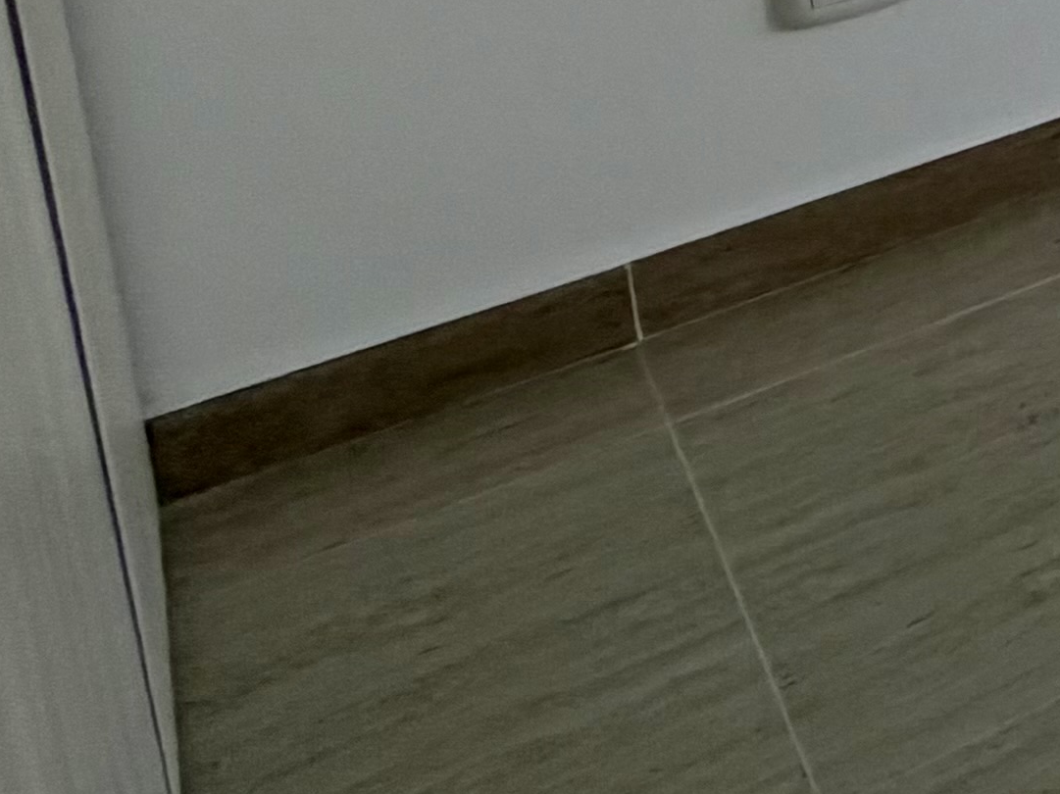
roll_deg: -1.7
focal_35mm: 74
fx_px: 2265
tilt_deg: -9.9
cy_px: -719
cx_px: 2649
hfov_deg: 14.4
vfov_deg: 16.1
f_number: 2.2
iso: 40
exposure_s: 1/235
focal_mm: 2.22
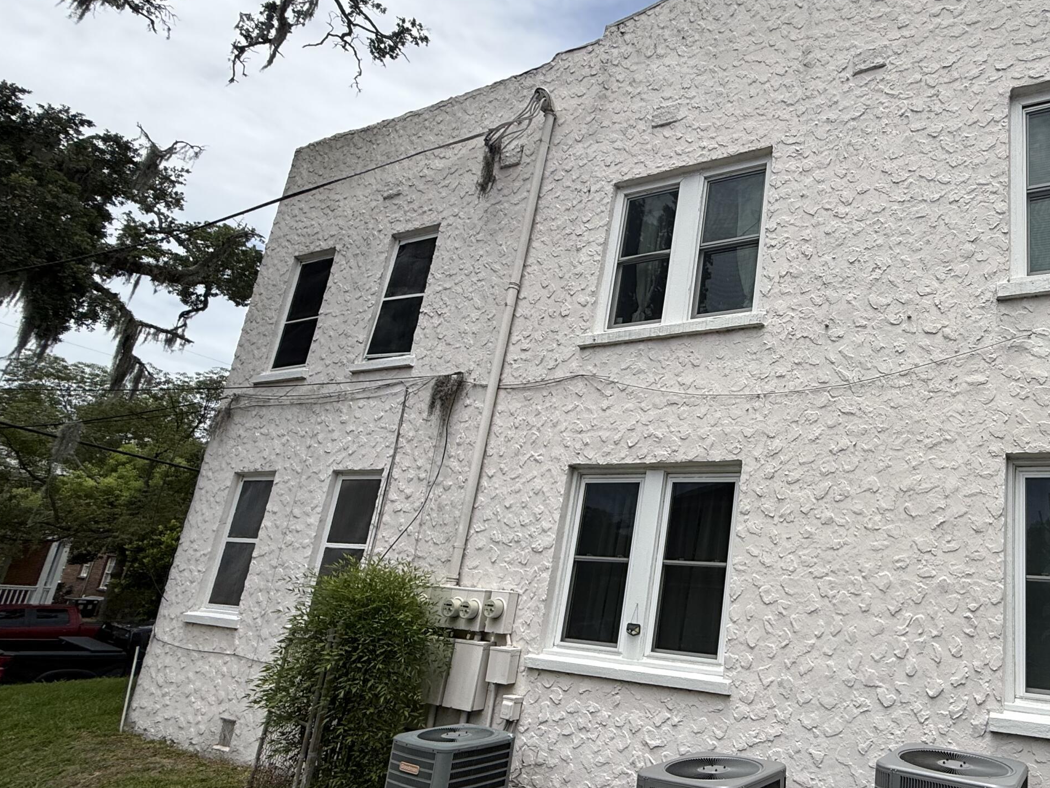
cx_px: 818
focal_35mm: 22
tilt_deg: +14.1
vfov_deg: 60.8
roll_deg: -5.2
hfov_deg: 70.0
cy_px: 453
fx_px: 667
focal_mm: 2.22
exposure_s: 1/2717
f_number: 2.2
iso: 50
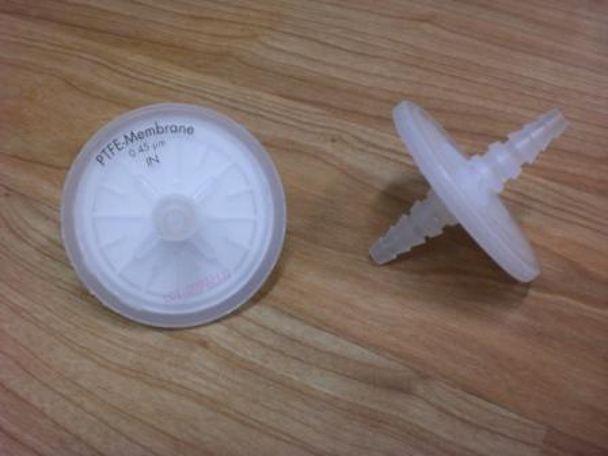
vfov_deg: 37.7
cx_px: 304
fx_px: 667
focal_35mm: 38
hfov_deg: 49.0
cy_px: 228
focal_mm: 6.3
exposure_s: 1/80
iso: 200
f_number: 3.1
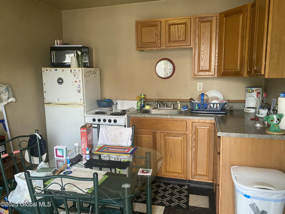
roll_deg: +0.0
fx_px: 214
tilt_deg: -9.2
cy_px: 107
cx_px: 142
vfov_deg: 53.1
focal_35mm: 26
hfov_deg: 67.3
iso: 125
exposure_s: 1/77
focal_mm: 4.25
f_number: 1.8
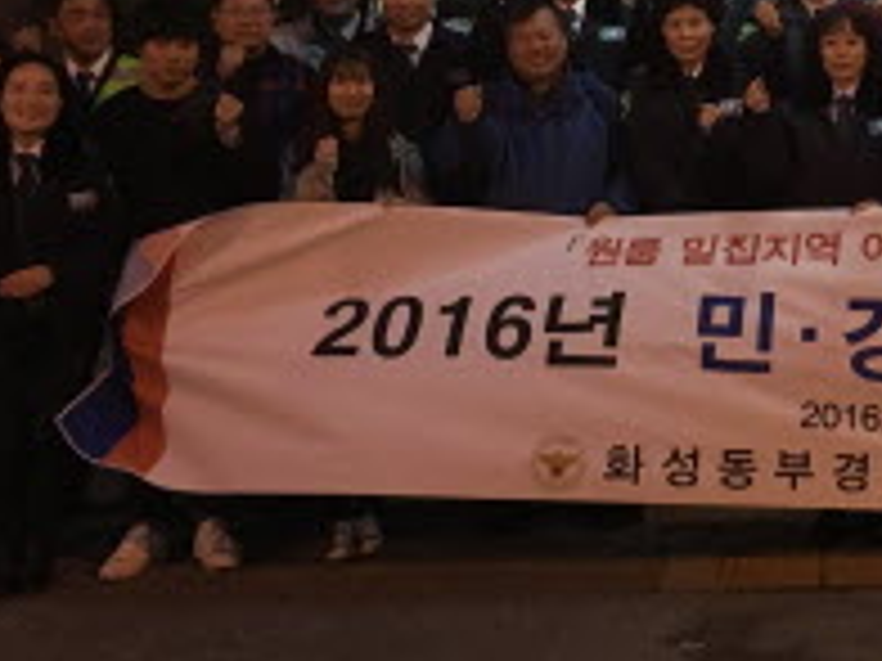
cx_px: 936
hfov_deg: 24.8
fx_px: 1885
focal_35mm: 74
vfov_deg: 19.5
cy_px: 70
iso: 200
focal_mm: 4.15
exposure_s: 1/15
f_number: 2.2
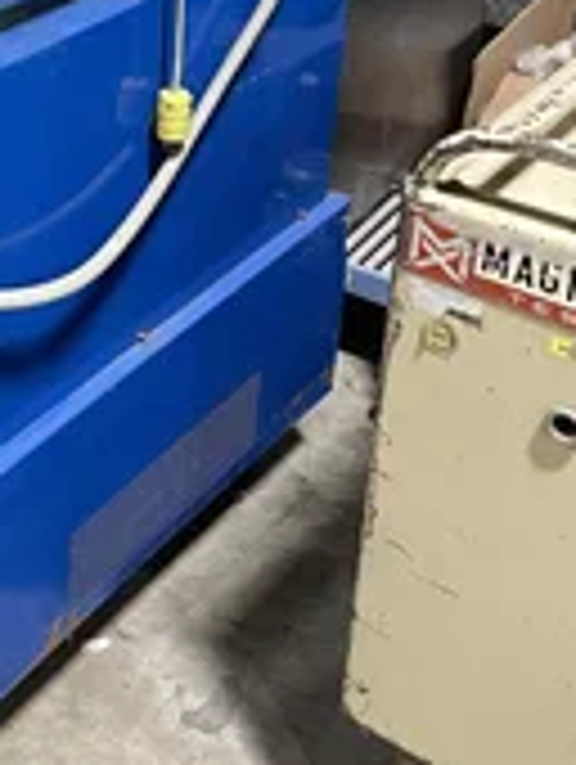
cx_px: -86
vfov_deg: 30.3
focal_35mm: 61
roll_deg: +2.9
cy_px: 76
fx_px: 1350
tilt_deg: -22.4
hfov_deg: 22.5
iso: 250
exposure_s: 1/60
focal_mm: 4.2
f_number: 1.6
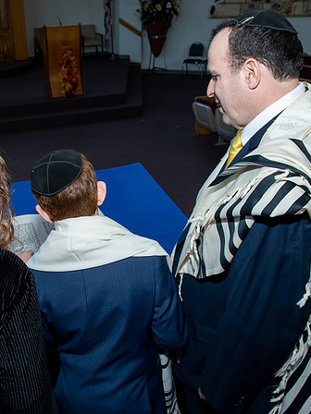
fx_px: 443
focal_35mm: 37
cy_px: 207
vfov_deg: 50.1
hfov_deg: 37.8
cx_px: 83
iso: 400
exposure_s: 1/250
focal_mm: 17
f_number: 5.6
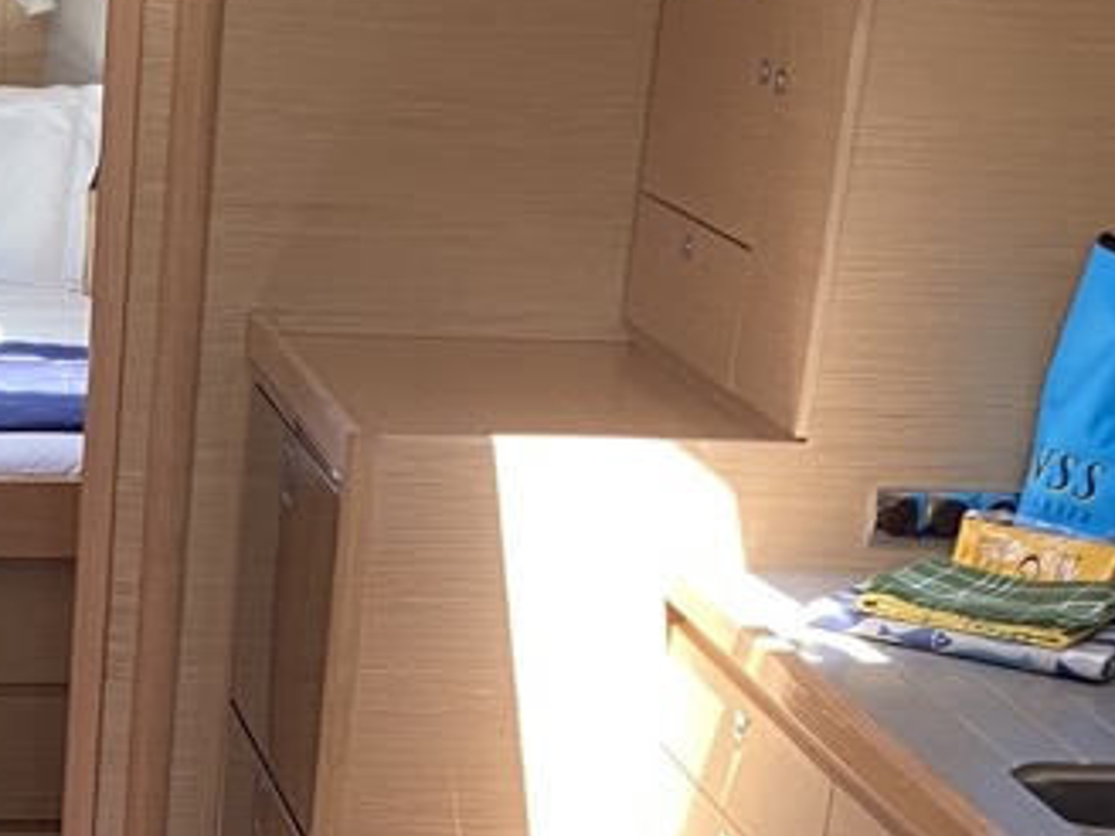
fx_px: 3060
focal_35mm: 95
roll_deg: -2.8
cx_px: 34
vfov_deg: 14.9
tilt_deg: -23.8
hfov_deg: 20.1
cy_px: 1098
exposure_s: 1/99
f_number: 1.8
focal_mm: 4.25
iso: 125
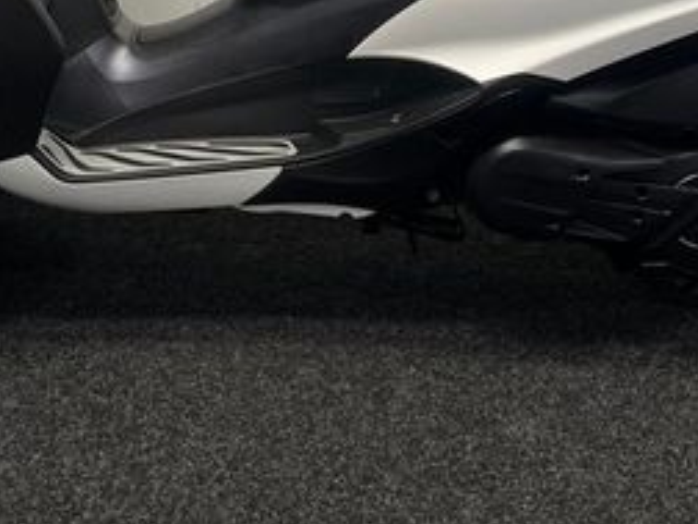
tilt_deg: -11.4
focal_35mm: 66
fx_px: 1331
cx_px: 302
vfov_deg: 20.7
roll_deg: +0.7
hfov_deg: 29.4
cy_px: -114
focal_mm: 5.1
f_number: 1.6
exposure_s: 1/100
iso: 125
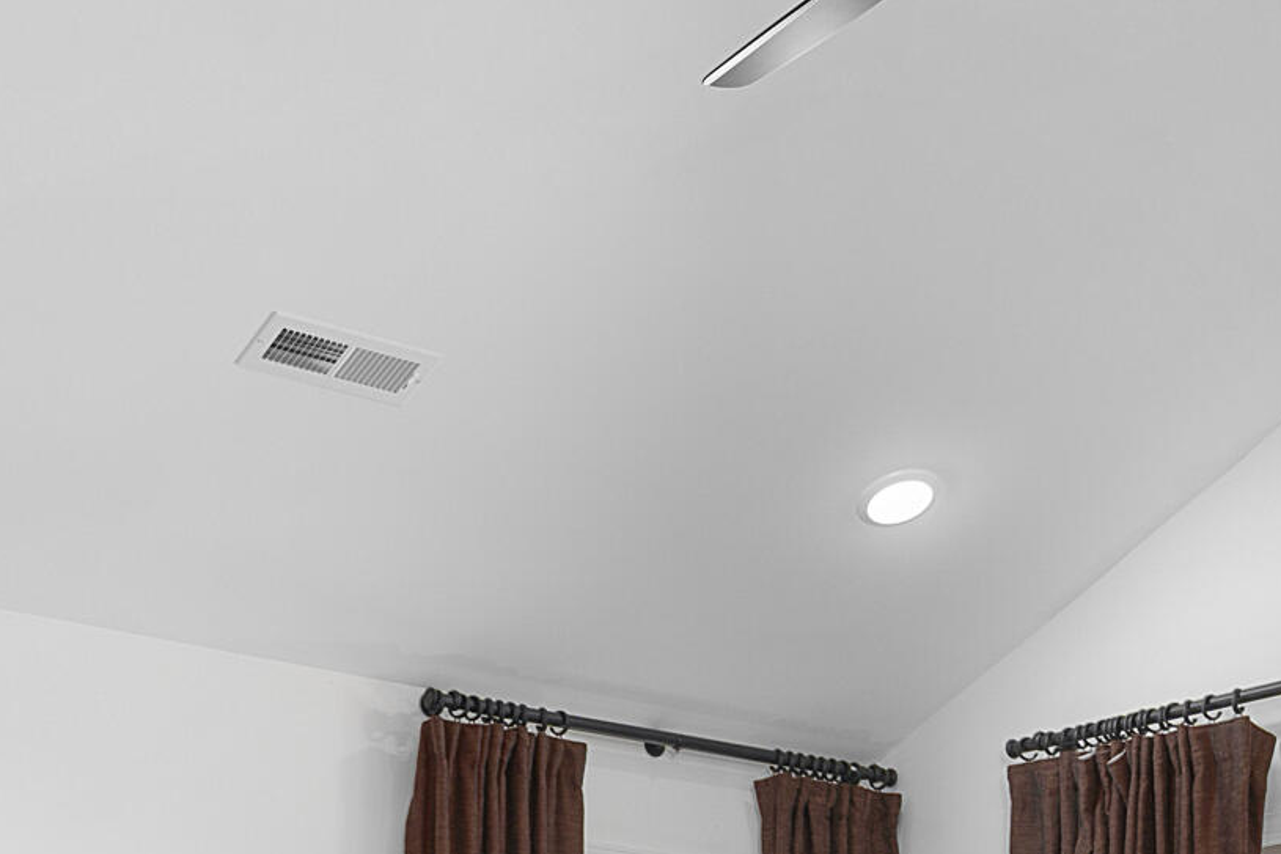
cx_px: 754
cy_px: 1467
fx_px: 2881
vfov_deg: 15.0
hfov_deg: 25.0
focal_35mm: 81
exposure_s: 1/3
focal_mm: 22
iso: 320
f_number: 7.1
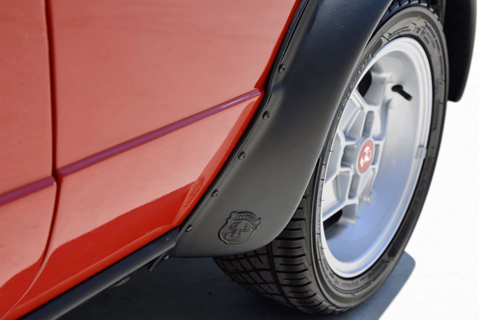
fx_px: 732
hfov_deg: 36.2
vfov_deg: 24.7
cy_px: 160
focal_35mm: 55
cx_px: 240
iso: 125
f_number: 8
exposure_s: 1/250
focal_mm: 55
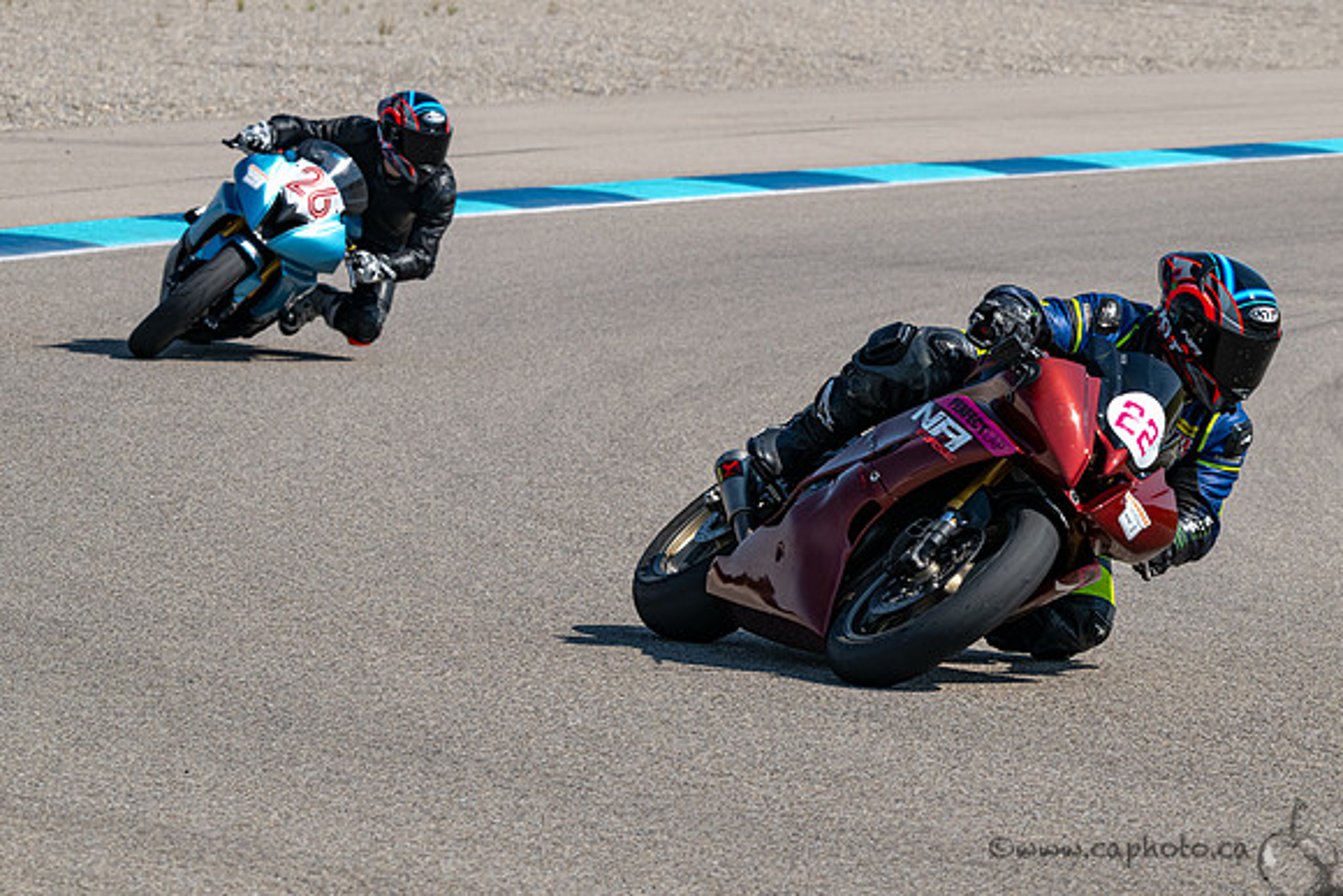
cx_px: 830
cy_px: 302
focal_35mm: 265
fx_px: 9886
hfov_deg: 7.8
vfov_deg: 5.2
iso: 450
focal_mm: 200
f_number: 11
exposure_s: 1/1250
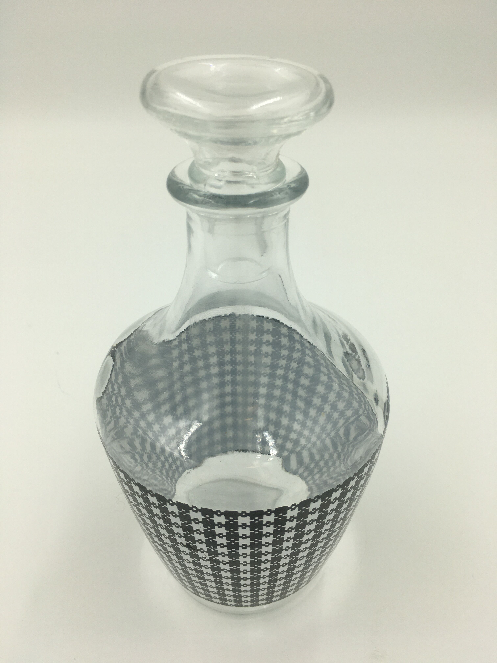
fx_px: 555
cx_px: 248
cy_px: 332
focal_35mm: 29
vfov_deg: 61.7
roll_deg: -2.2
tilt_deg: -37.2
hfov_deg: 48.2
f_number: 2.2
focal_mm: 4.15
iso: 25
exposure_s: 1/356
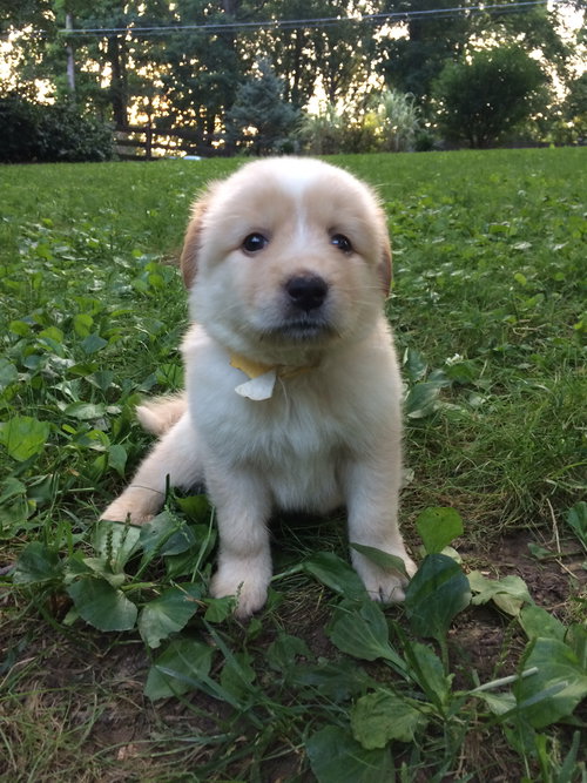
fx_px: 656
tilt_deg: -14.1
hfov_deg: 48.2
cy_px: 392
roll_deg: +0.5
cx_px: 294
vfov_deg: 61.7
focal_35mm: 29
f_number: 2.2
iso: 100
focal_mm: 4.15
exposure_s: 1/30
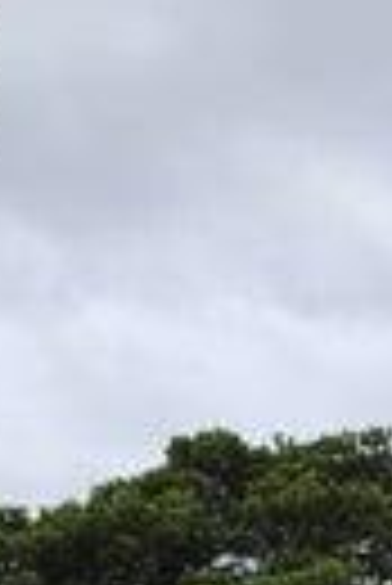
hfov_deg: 13.9
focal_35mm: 88
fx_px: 1433
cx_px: 703
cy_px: 706
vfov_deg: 21.4
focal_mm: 6.5
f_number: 1.4
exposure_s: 1/7939
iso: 64
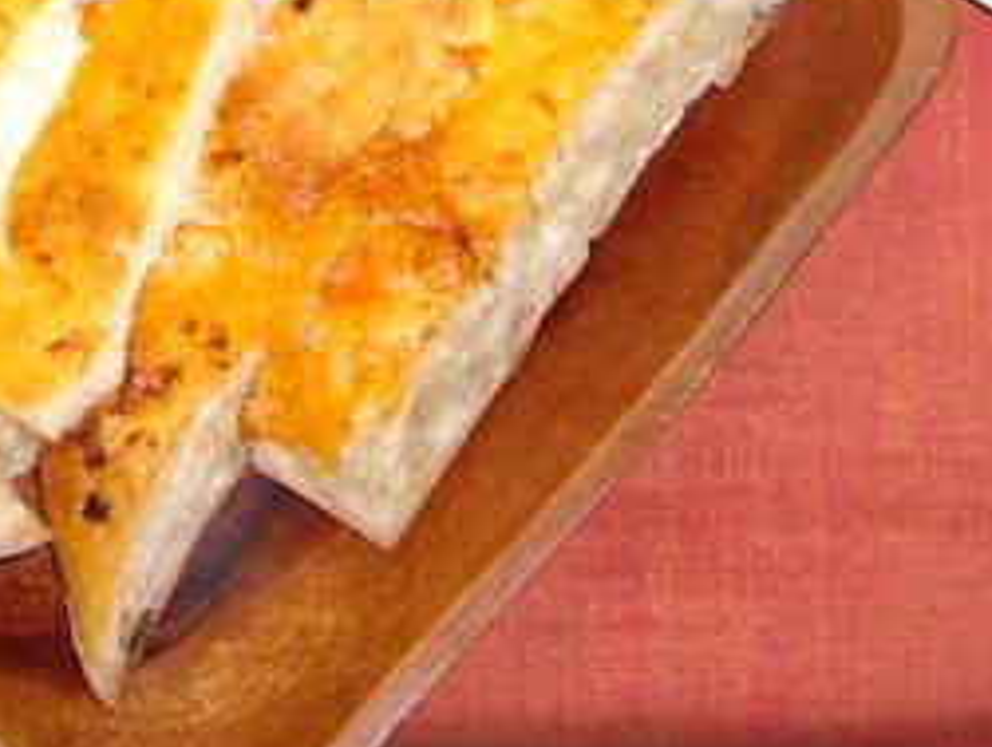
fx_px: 3903
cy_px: -338
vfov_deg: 10.6
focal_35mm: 136
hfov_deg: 14.4
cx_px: 249
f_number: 2.7
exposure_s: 1/40
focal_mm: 6.2
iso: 200
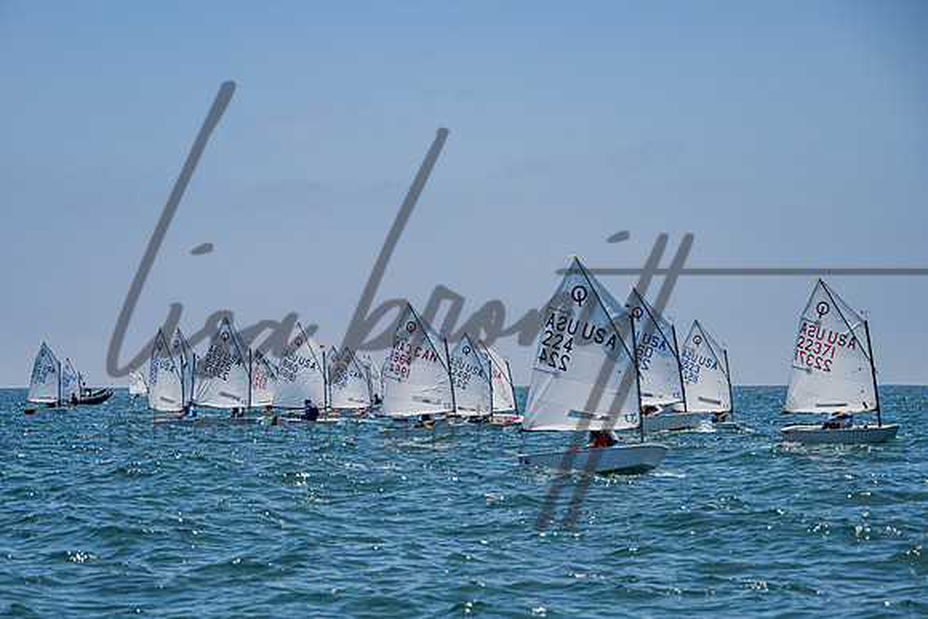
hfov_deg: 16.6
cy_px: 363
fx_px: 3182
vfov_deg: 11.1
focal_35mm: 123
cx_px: 422
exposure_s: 1/2000
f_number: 6.7
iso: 250
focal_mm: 105
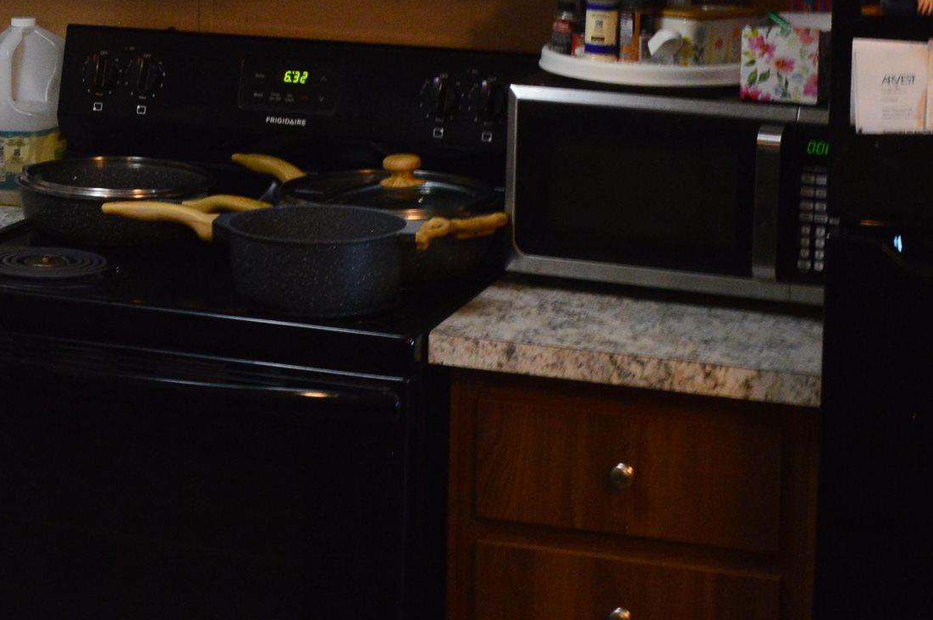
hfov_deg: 21.7
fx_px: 2381
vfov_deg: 14.5
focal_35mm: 92
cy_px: -33
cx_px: 123
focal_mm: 22
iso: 720
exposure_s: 1/15
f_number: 6.3
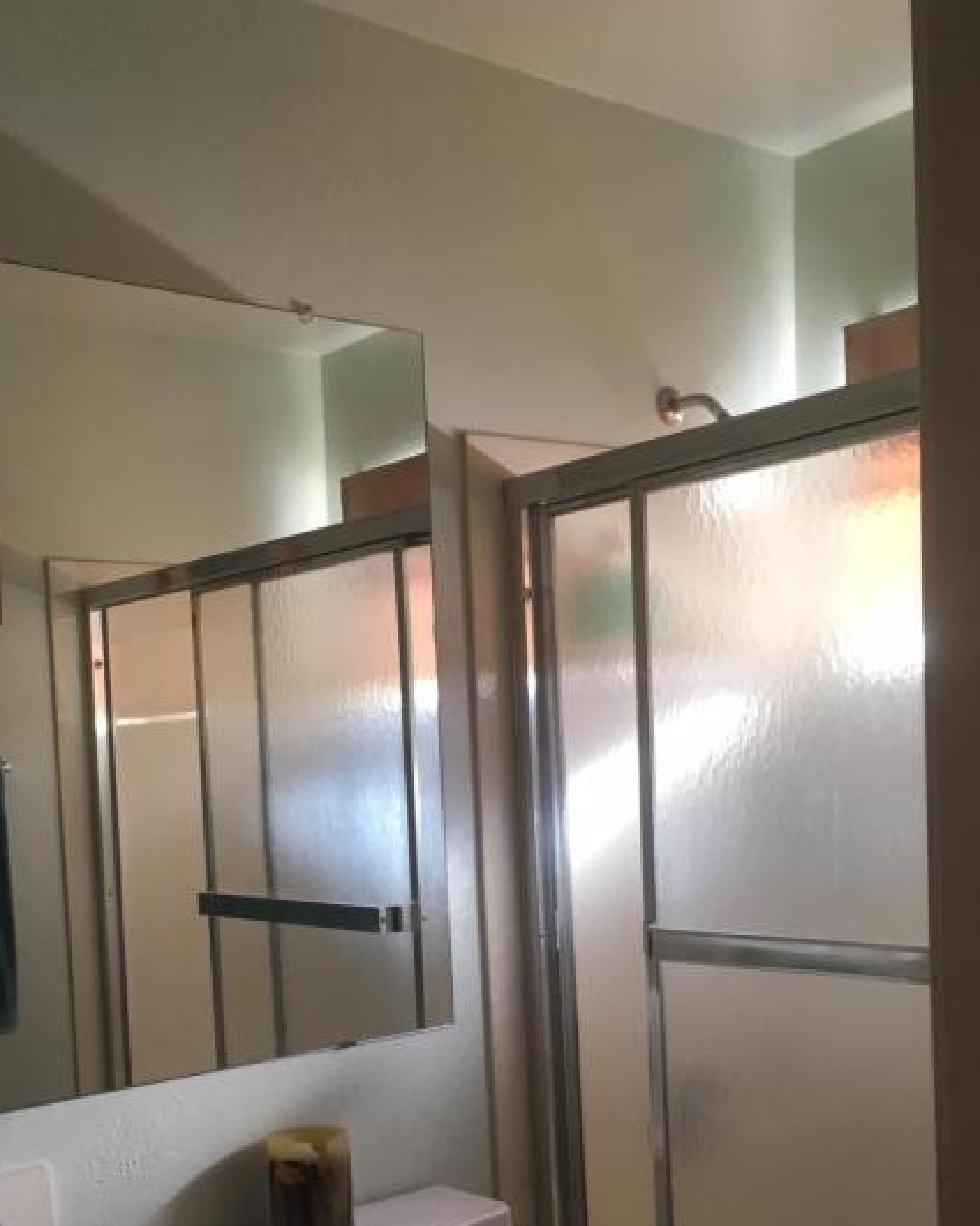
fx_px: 1486
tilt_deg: -4.6
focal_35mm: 41
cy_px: 865
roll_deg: +4.1
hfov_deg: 36.4
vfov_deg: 43.8
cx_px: 391
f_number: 2.2
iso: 25
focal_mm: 4.15
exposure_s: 1/30
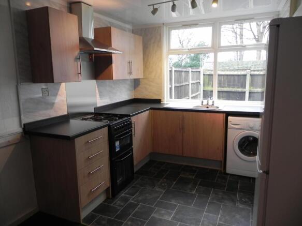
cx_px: 151
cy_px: 113
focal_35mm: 26
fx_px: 227
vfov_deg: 53.0
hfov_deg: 67.3
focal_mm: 4.6
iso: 178
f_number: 2.8
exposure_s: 1/30
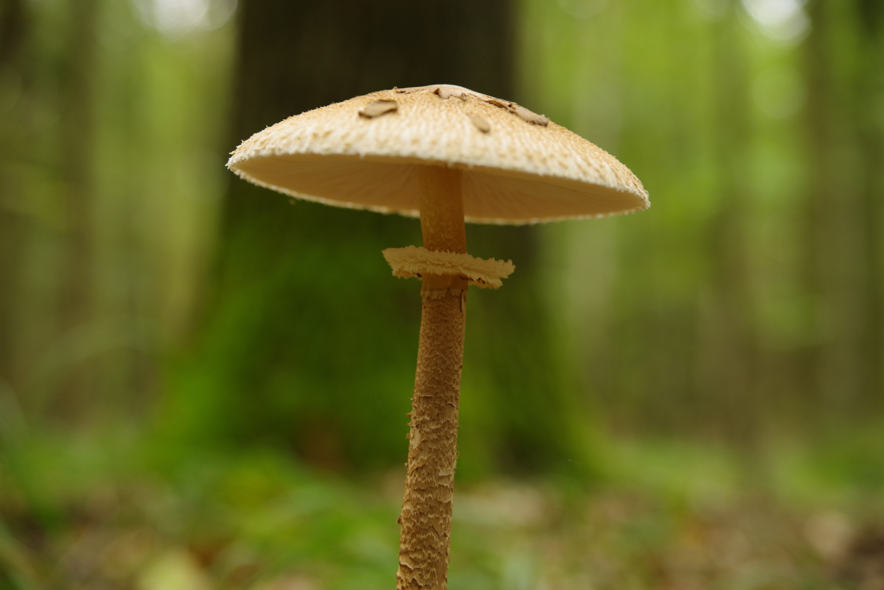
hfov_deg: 27.0
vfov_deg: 18.2
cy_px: 295
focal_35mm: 75
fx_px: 1842
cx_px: 442
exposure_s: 1/15
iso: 800
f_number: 3.5
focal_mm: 75
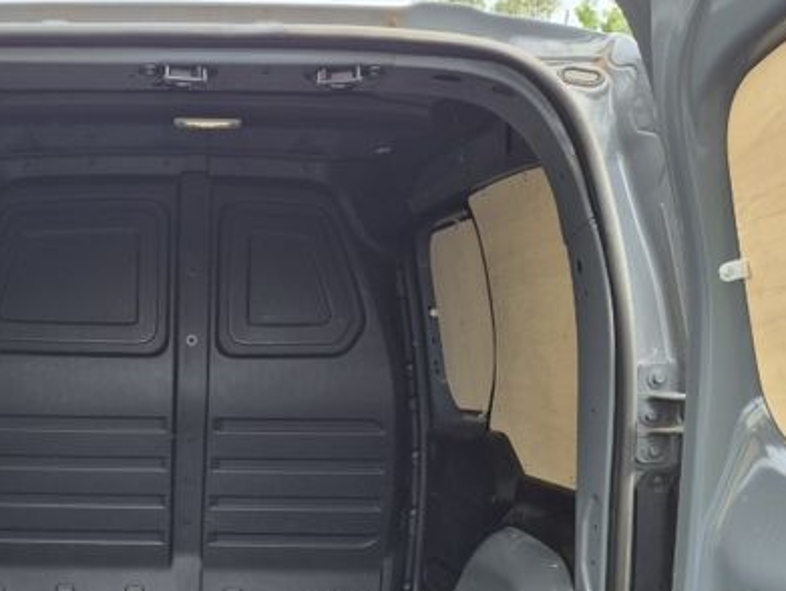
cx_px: 155
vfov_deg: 29.3
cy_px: 565
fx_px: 1068
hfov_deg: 38.8
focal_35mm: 47
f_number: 1.8
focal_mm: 5.4
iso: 25
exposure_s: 1/207
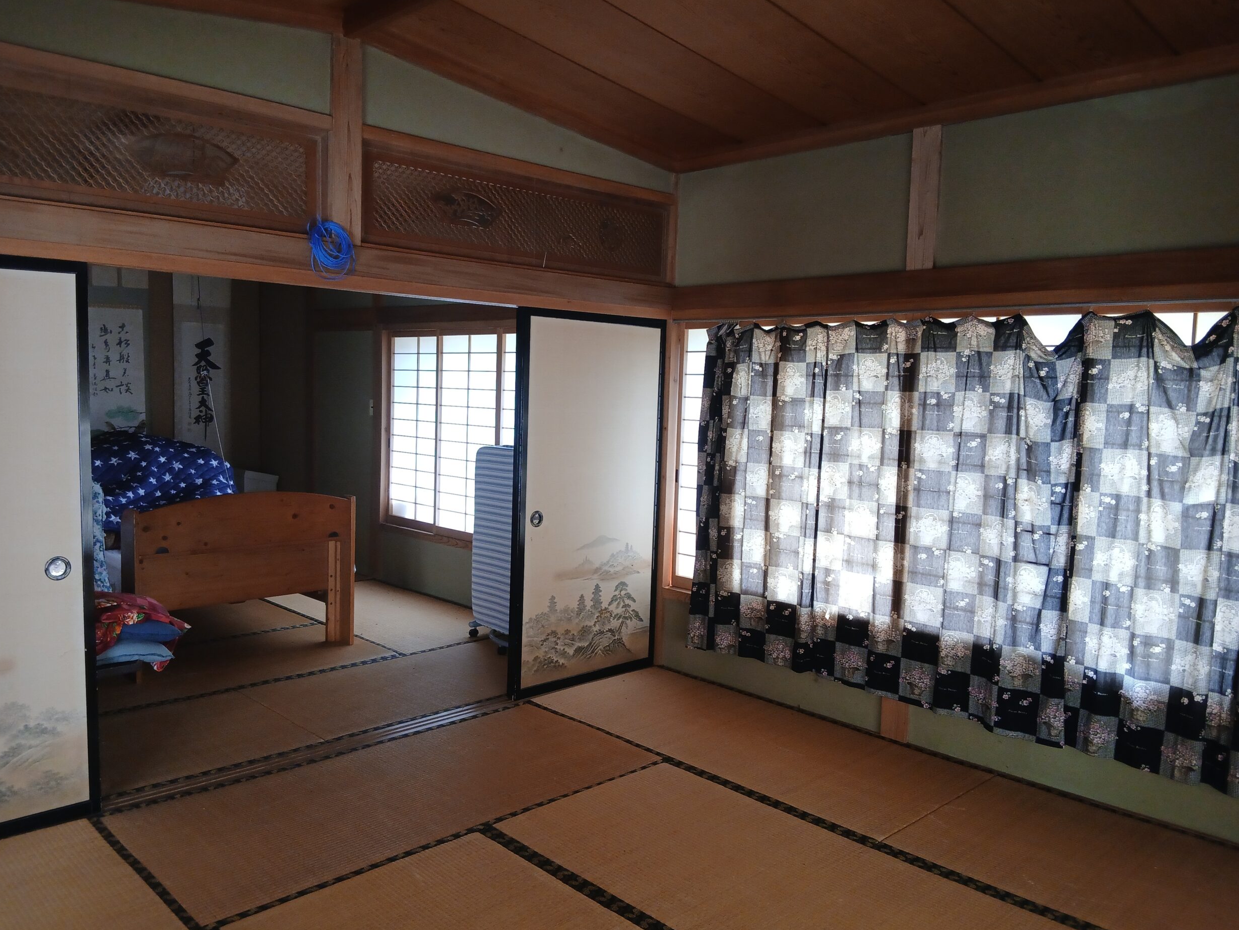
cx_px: 612
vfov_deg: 51.4
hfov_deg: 65.3
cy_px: 464
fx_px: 966
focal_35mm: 27
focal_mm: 3.86
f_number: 1.8
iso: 125
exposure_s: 1/50
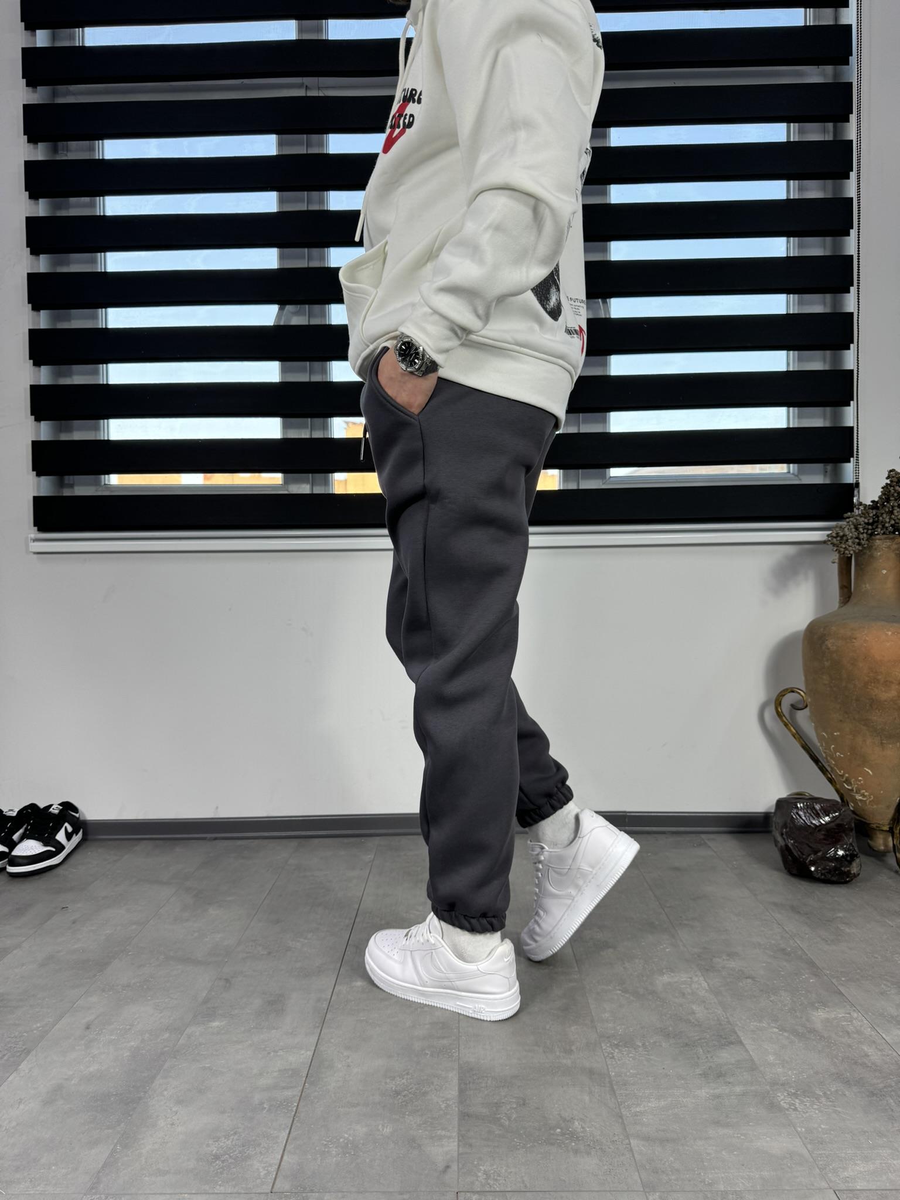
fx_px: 832
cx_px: 450
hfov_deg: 56.8
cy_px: 600
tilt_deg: -1.1
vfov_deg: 71.6
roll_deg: -0.4
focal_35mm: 24
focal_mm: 6.86
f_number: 1.78
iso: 64
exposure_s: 1/100
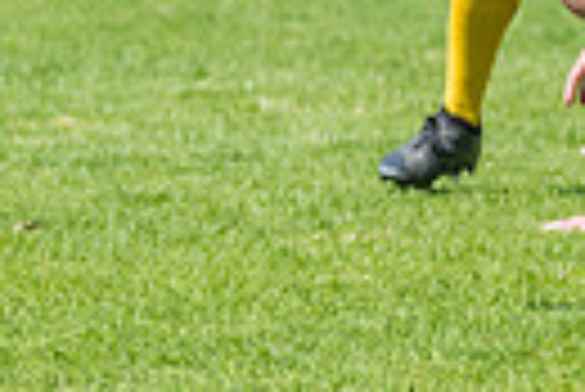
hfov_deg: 1.6
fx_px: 20677
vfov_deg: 1.1
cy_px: -429
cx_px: 128
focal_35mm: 1271
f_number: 6.3
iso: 800
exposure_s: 1/2500
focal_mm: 250
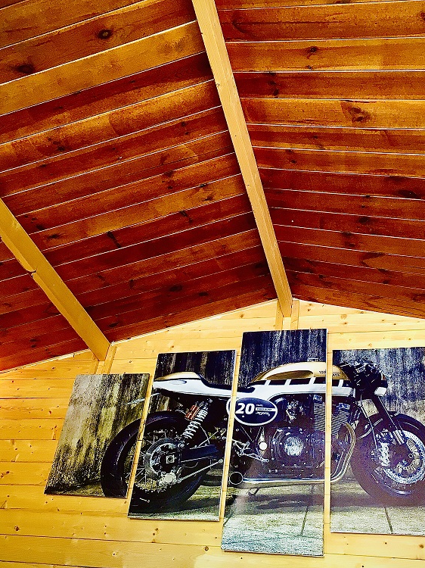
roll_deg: -8.4
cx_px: 204
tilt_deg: +36.6
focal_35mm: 39
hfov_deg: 36.8
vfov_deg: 47.9
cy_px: 286
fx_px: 639
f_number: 2.2
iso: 80
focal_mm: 4.15
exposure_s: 1/33
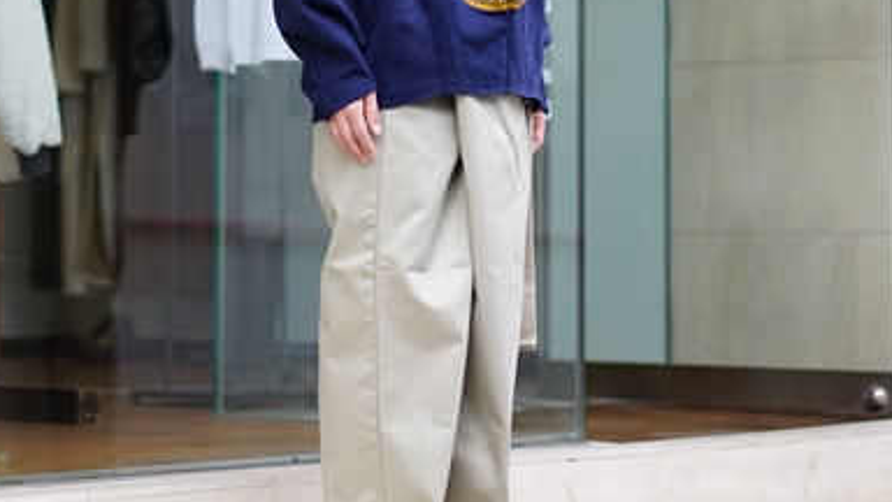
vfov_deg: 10.0
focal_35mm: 120
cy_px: 29
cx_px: 209
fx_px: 2838
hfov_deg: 17.7
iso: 100
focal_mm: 55
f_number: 1.8
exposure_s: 1/500
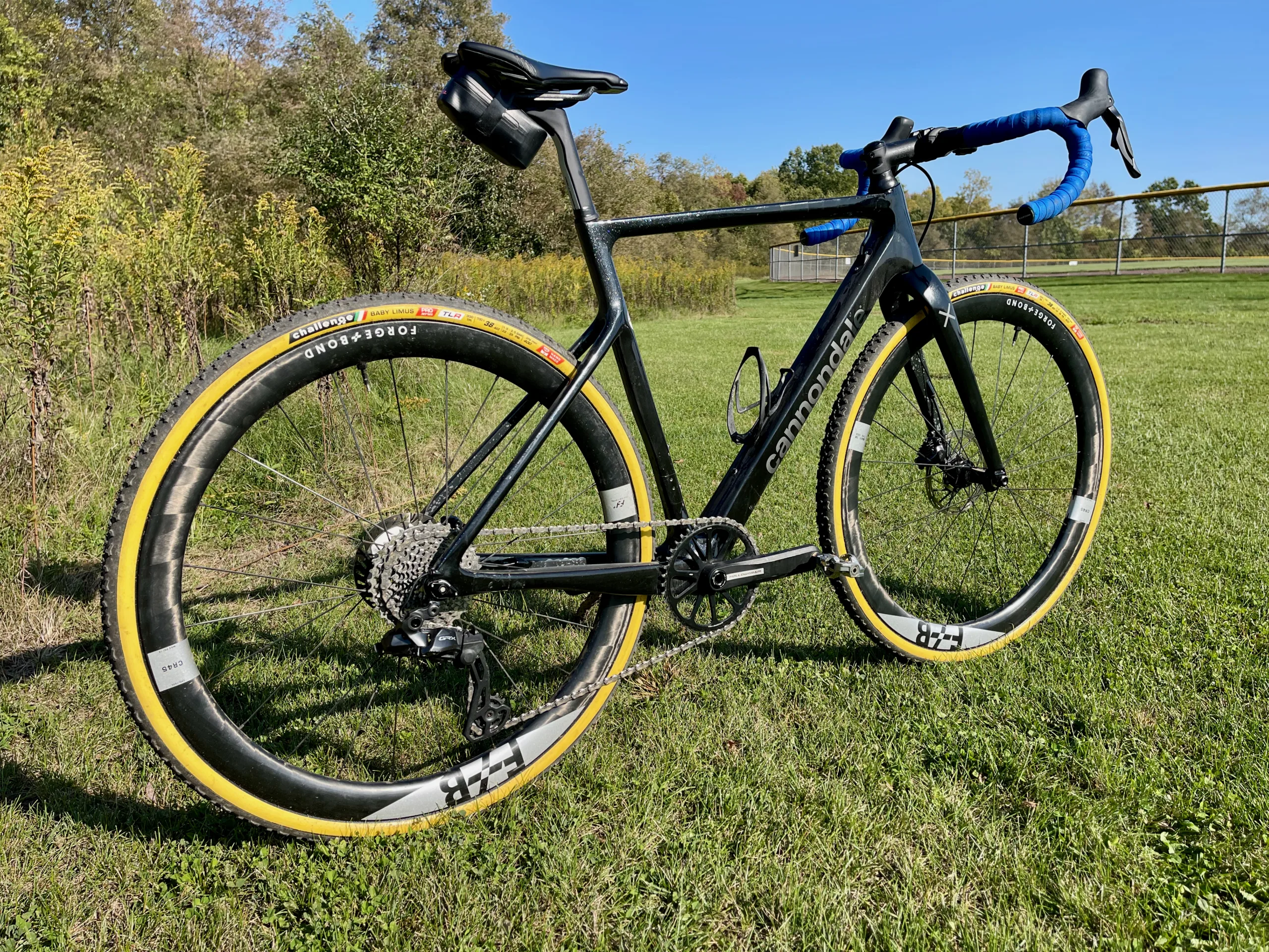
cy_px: 476
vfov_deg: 54.9
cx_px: 634
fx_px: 916
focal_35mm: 25
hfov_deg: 69.4
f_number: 1.6
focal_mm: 5.1
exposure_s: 1/2083
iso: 32
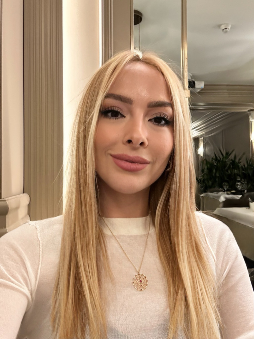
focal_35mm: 30
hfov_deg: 46.8
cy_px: 170
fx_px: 294
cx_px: 127
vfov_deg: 60.0
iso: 320
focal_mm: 2.69
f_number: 1.9
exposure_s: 1/33
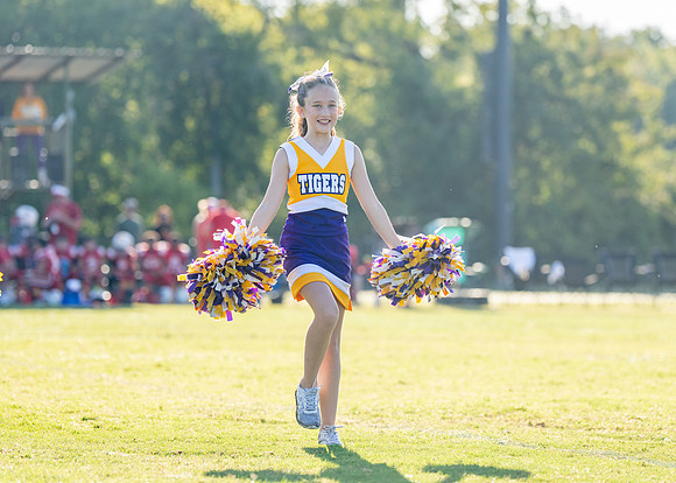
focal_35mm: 181
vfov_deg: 7.9
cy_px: 204
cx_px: 350
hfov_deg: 11.1
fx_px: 3474
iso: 400
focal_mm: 134
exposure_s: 1/2000
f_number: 2.8
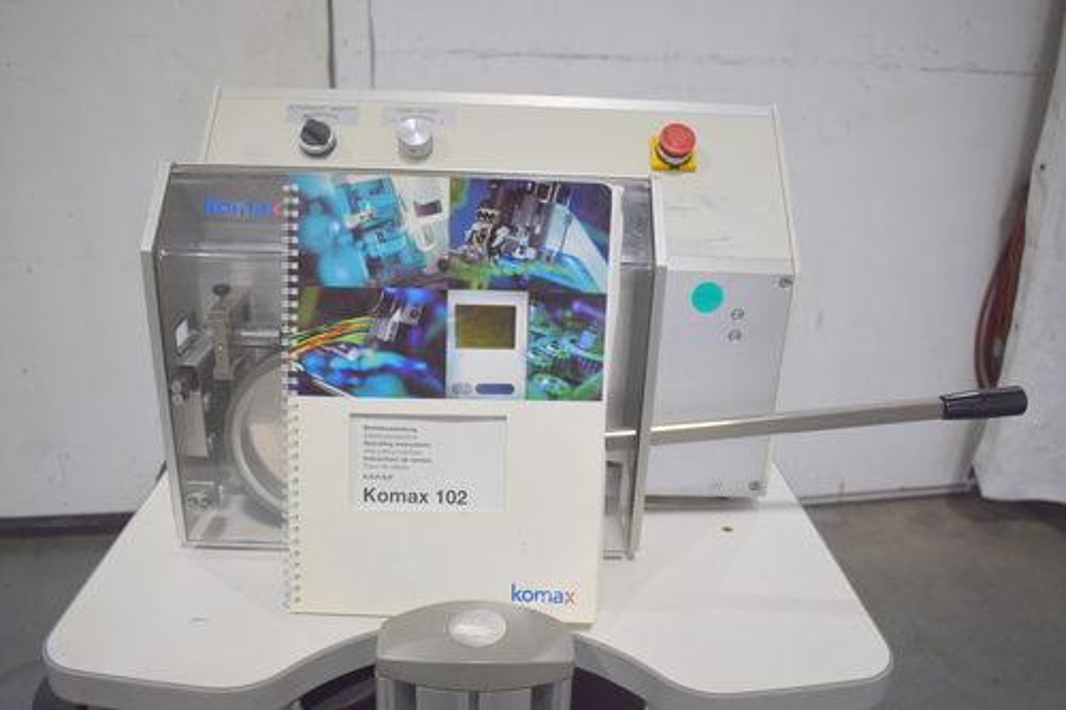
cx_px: 533
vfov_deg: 43.6
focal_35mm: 30
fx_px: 888
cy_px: 355
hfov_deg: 61.9
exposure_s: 1/250
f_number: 3.5
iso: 500
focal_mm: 20
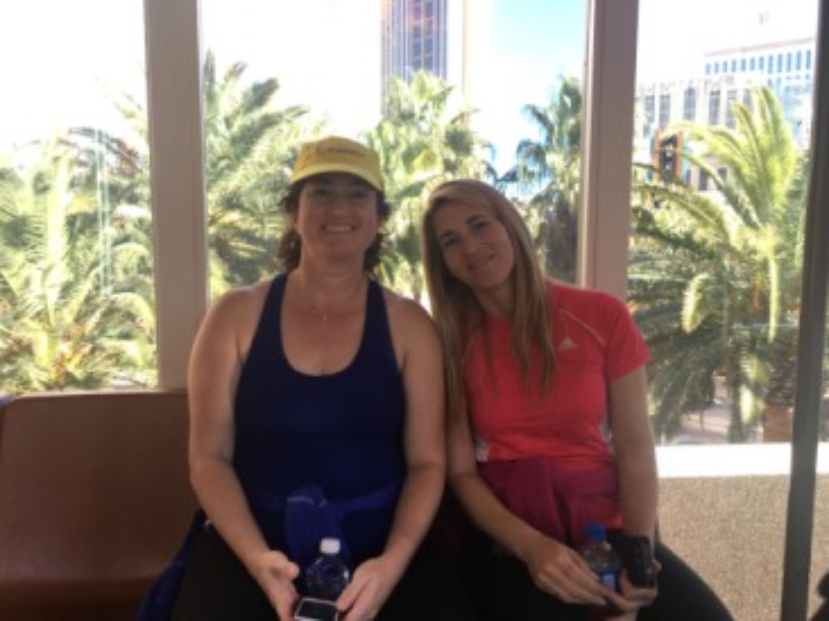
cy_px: 310
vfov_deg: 48.2
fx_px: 694
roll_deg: +0.7
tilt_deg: -5.3
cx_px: 414
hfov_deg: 61.7
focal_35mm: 29
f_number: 2.2
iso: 40
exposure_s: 1/120
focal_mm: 4.15
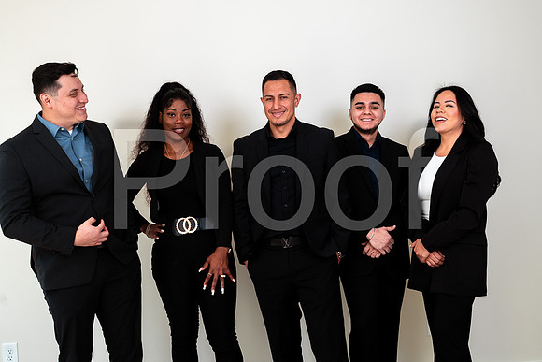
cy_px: 181
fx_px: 693
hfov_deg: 42.7
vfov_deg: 29.3
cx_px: 271
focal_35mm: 46
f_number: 5.6
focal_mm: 46
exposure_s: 1/160
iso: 200
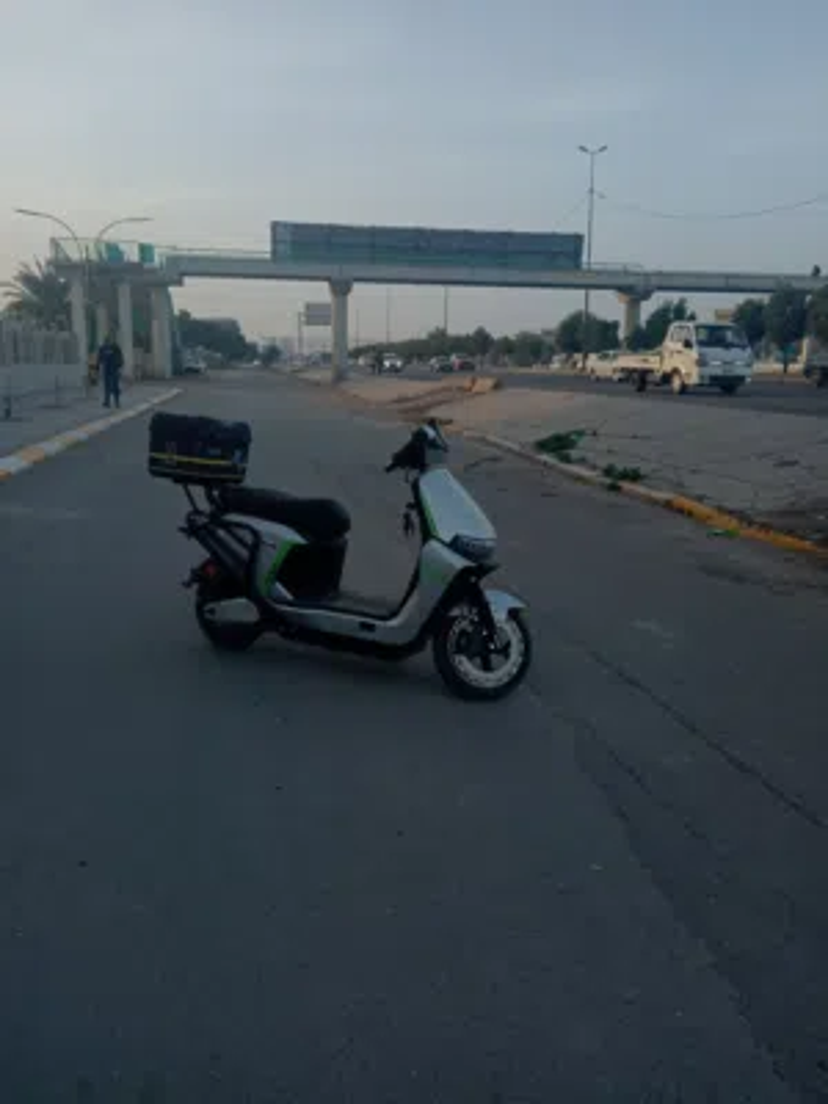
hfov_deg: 51.4
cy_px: 552
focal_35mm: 27
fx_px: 861
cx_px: 414
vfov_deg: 65.3
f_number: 1.9
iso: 103
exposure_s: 1/443
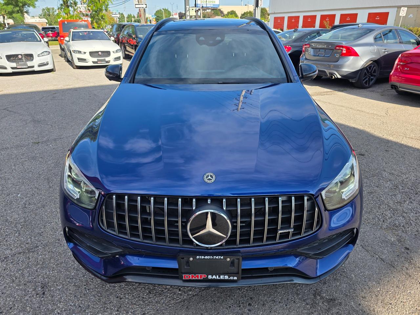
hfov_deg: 73.9
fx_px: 279
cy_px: 158
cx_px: 210
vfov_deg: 58.9
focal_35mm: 23
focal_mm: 6.3
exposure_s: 1/1163
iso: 40
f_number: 1.7
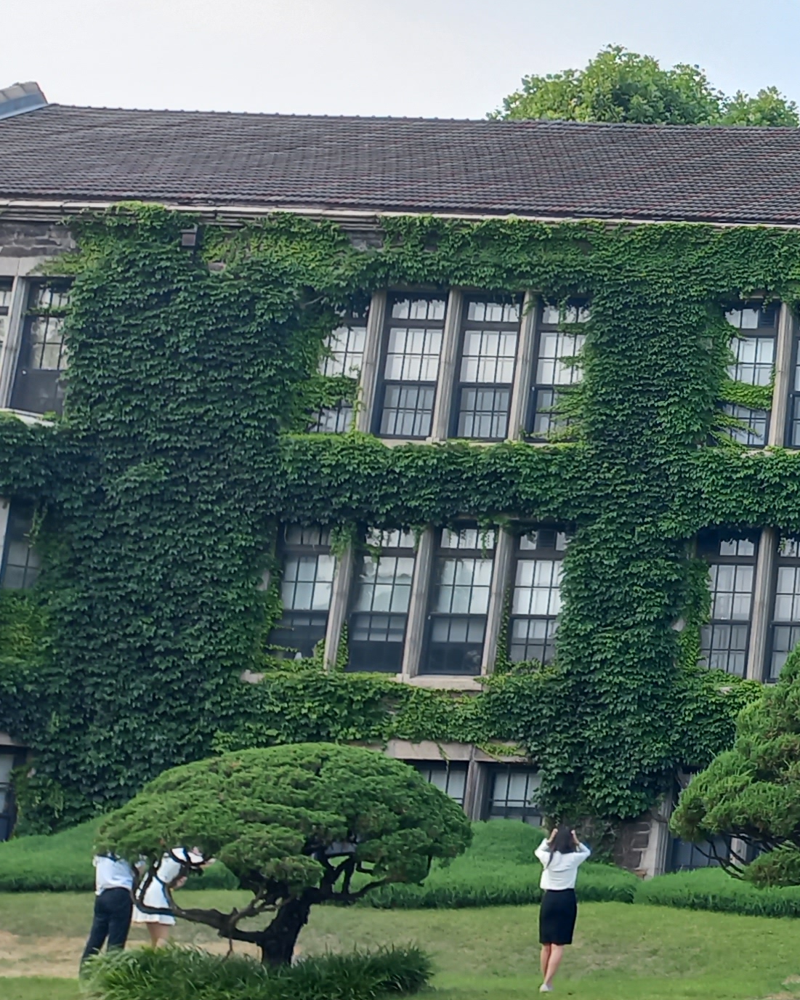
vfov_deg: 23.2
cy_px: 387
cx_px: 1308
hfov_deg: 16.5
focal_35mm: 82
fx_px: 2427
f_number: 1.8
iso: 25
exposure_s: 1/120
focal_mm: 4.6
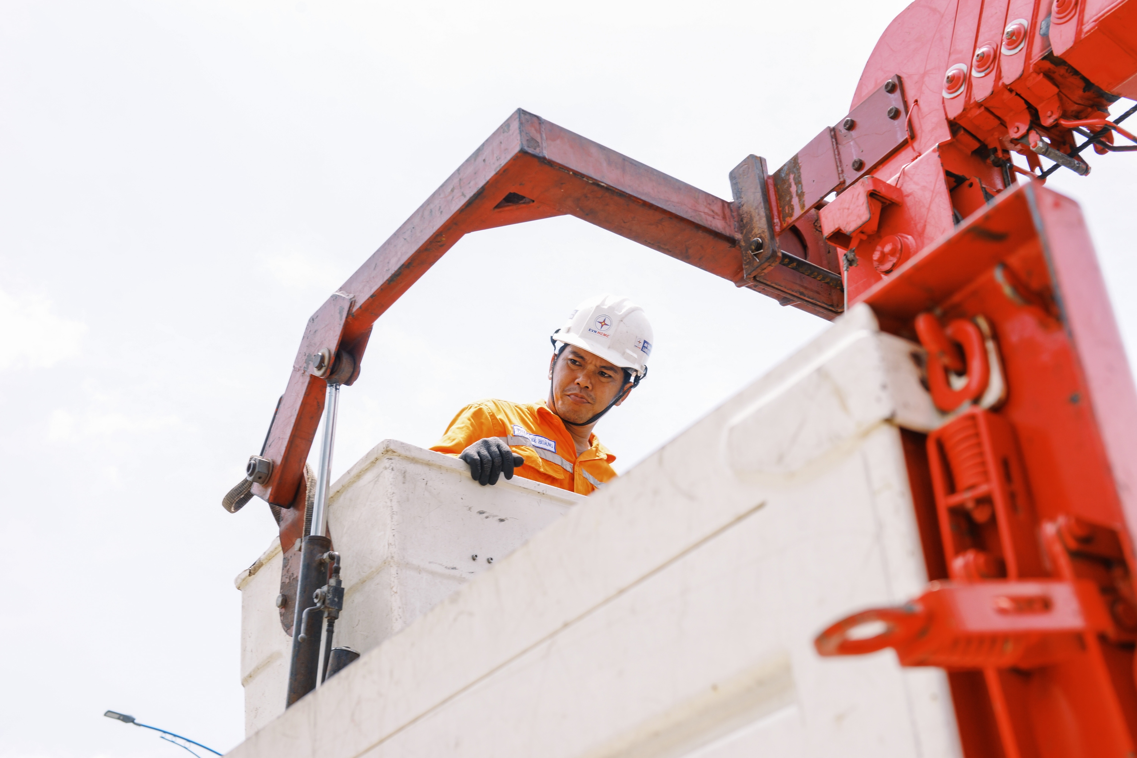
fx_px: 1579
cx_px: 568
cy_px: 379
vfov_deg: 27.0
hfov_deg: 39.6
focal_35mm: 50
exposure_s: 1/100
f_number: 8
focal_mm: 50
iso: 125
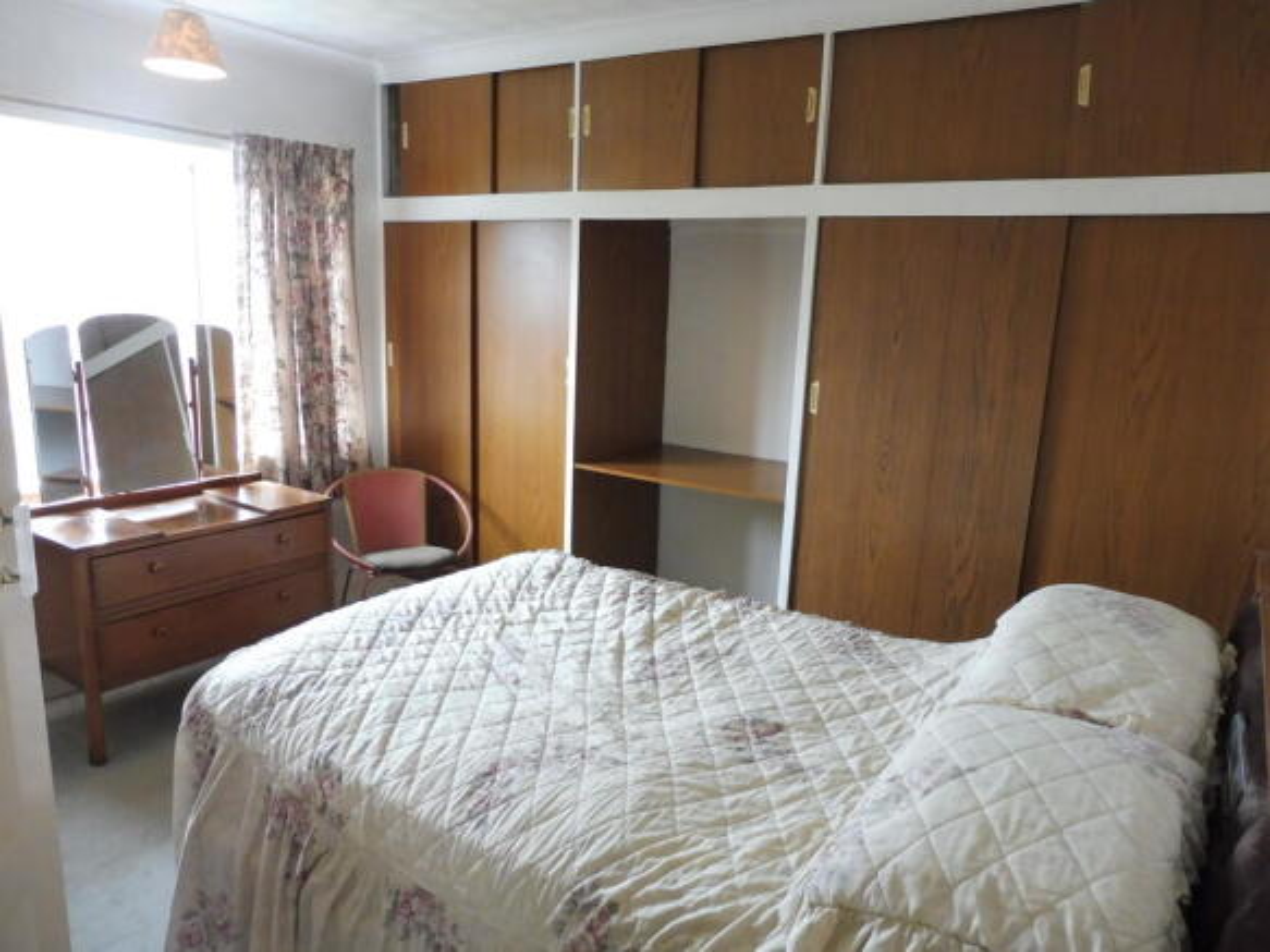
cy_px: 476
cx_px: 635
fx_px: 880
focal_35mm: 24
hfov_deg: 71.6
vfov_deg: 56.8
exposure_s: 1/60
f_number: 3.3
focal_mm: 4.3
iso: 400
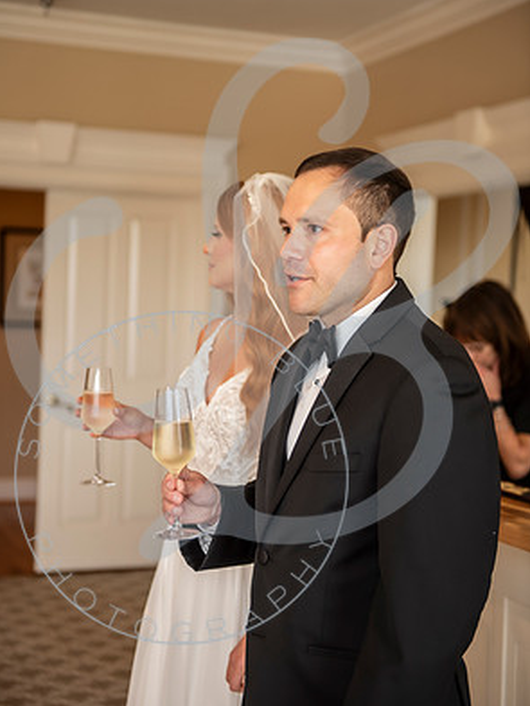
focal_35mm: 66
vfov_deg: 29.4
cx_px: 262
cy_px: 341
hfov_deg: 22.3
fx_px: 1347
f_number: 2.8
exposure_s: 1/160
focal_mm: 60
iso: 400
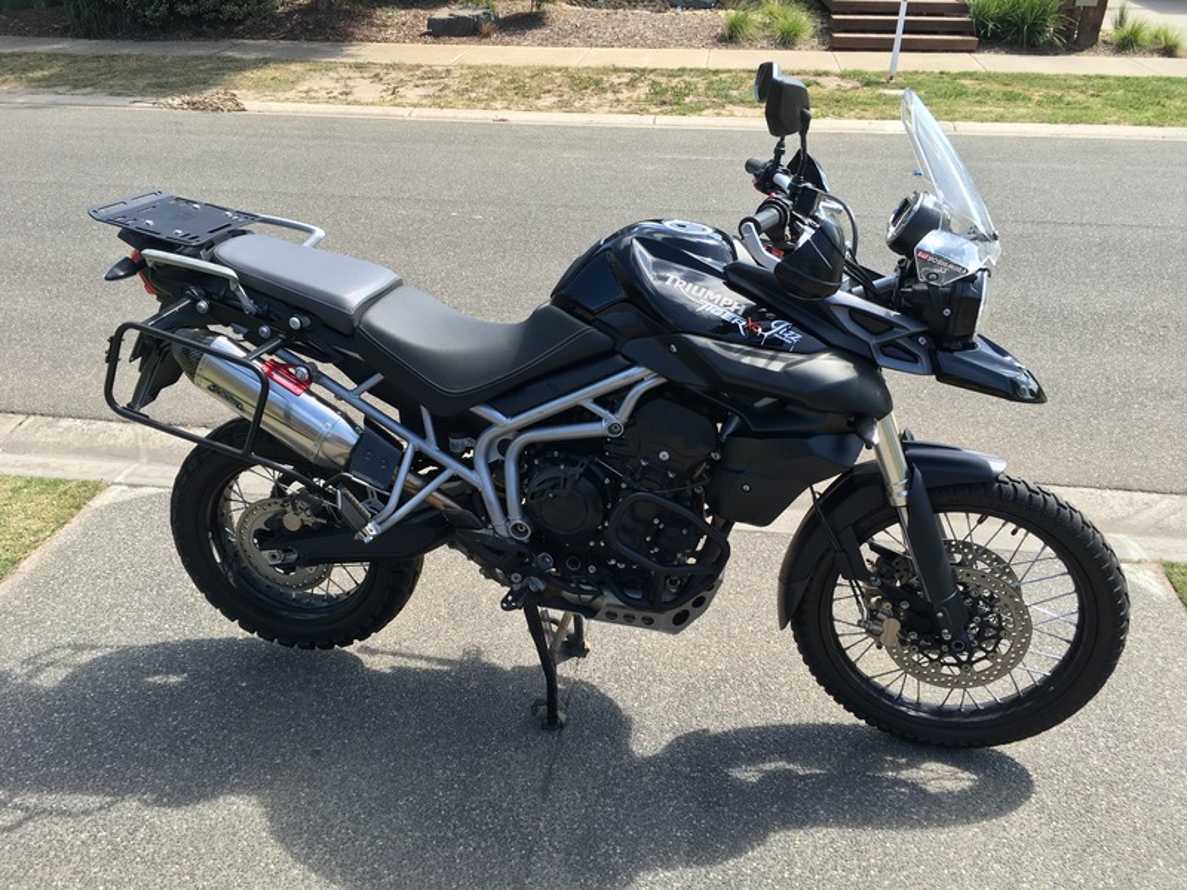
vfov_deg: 48.2
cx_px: 594
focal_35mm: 29
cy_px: 445
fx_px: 994
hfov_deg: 61.7
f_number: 2.2
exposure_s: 1/416
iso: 25
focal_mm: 4.15
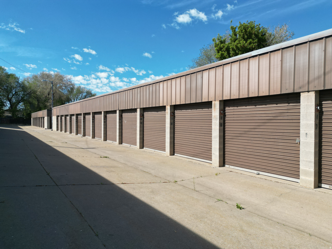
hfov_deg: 71.6
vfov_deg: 56.8
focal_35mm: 24
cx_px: 166
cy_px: 124
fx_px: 230
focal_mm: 6.72
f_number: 1.7
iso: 110
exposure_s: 1/2500
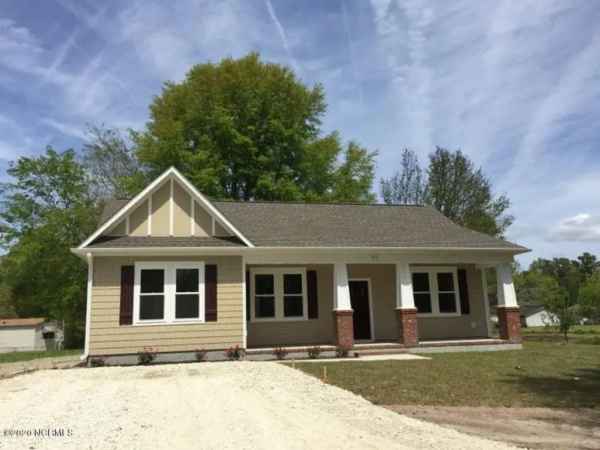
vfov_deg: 48.2
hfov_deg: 61.7
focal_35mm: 29
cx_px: 300
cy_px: 225
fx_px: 503
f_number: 2.2
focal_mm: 4.15
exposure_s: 1/3049
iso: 32
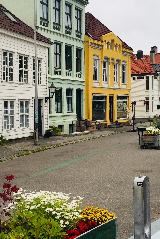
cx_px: 70
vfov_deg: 41.9
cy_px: 115
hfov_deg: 28.6
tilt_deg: +1.1
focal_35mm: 47
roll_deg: -1.0
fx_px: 313
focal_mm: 4.15
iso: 32
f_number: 2.2
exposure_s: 1/377
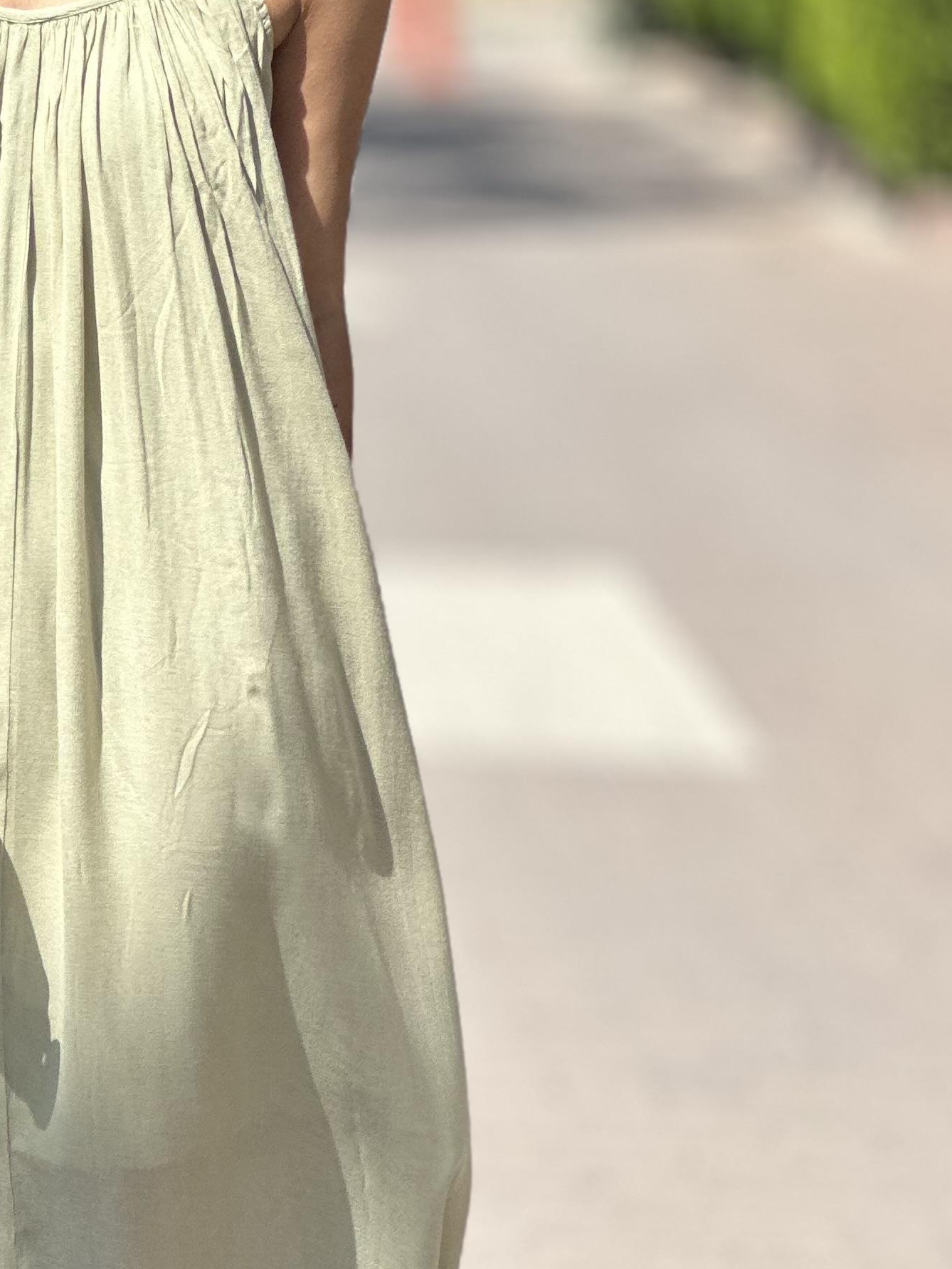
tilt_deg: -14.5
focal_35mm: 174
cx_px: -58
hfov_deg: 8.5
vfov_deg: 11.4
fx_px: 6380
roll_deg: -0.1
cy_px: 712
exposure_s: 1/861
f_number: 2.8
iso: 32
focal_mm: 9
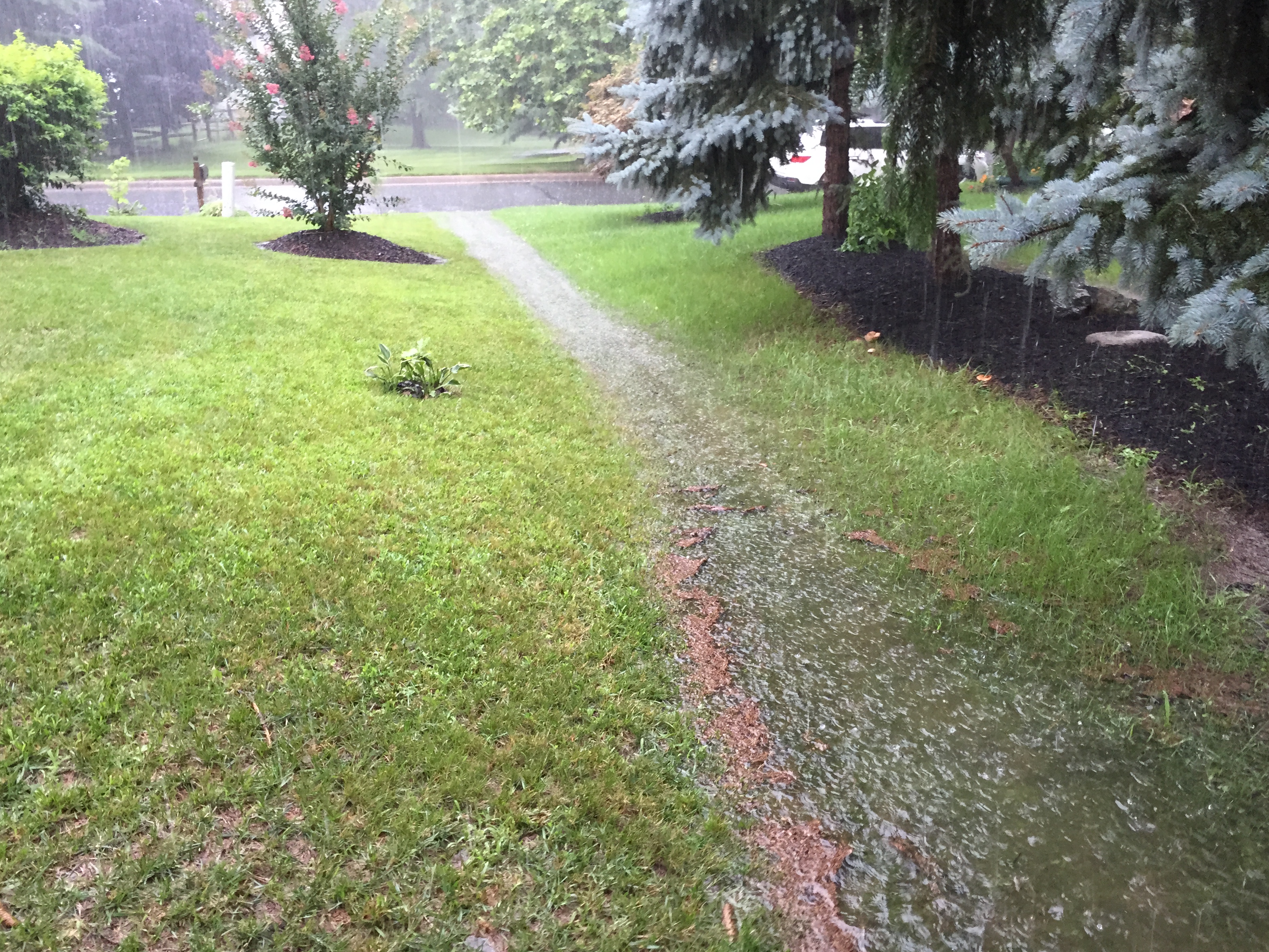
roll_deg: +0.5
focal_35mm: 30
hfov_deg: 60.0
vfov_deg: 46.8
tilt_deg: -16.3
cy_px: 470
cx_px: 633
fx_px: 1100
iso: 125
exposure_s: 1/30
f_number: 2.2
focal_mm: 4.15
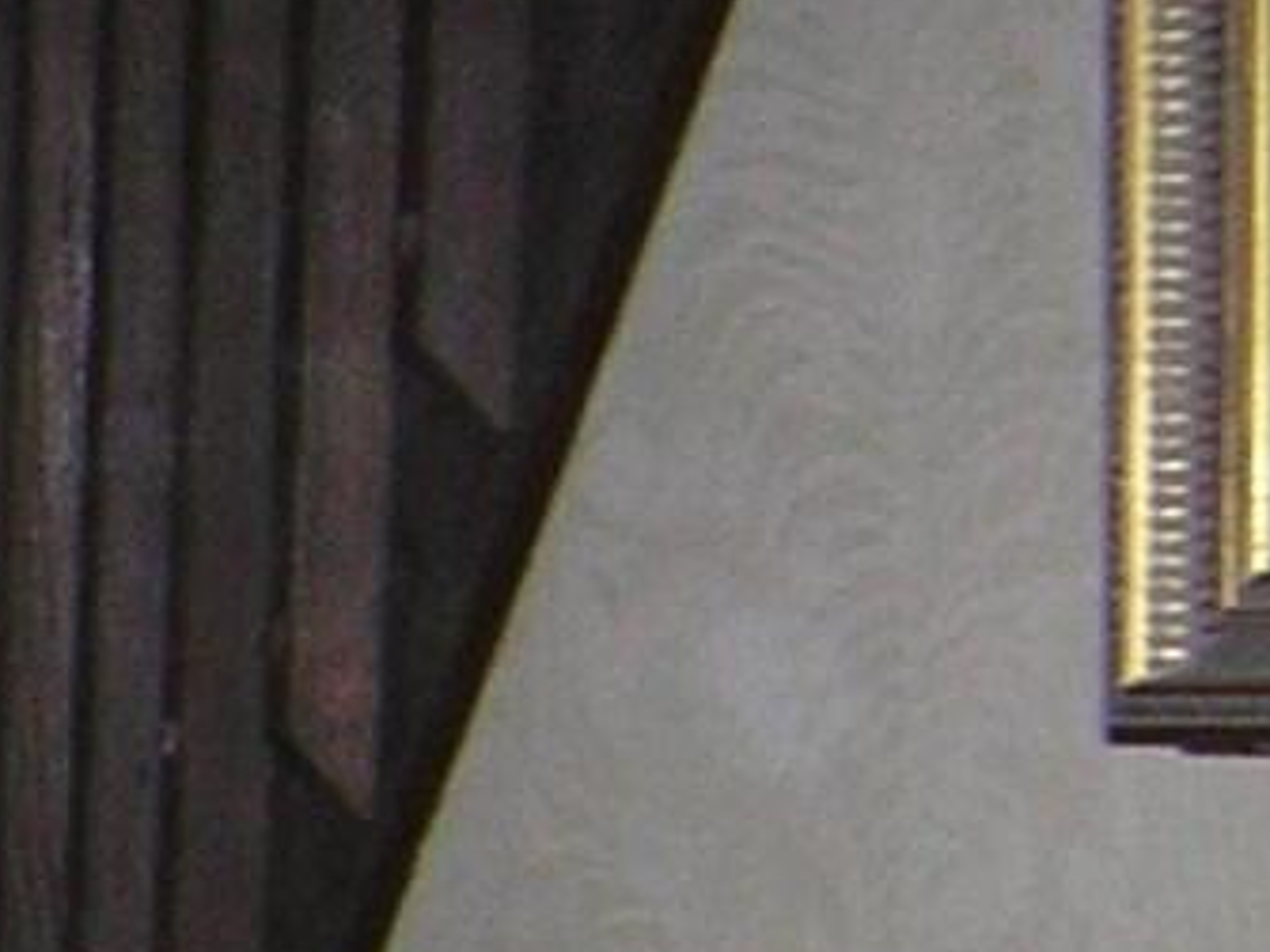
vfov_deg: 8.4
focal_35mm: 172
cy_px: 1578
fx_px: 6308
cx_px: -781
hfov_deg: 11.0
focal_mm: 4.7
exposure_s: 1/60.1
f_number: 2.6
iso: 79
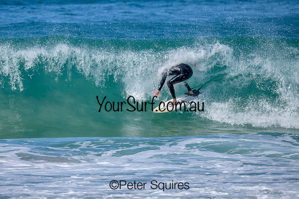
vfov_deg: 1.3
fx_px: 9129
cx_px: 107
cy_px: 89
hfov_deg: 1.9
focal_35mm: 1099
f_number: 6.3
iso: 360
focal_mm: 800
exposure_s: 1/2000
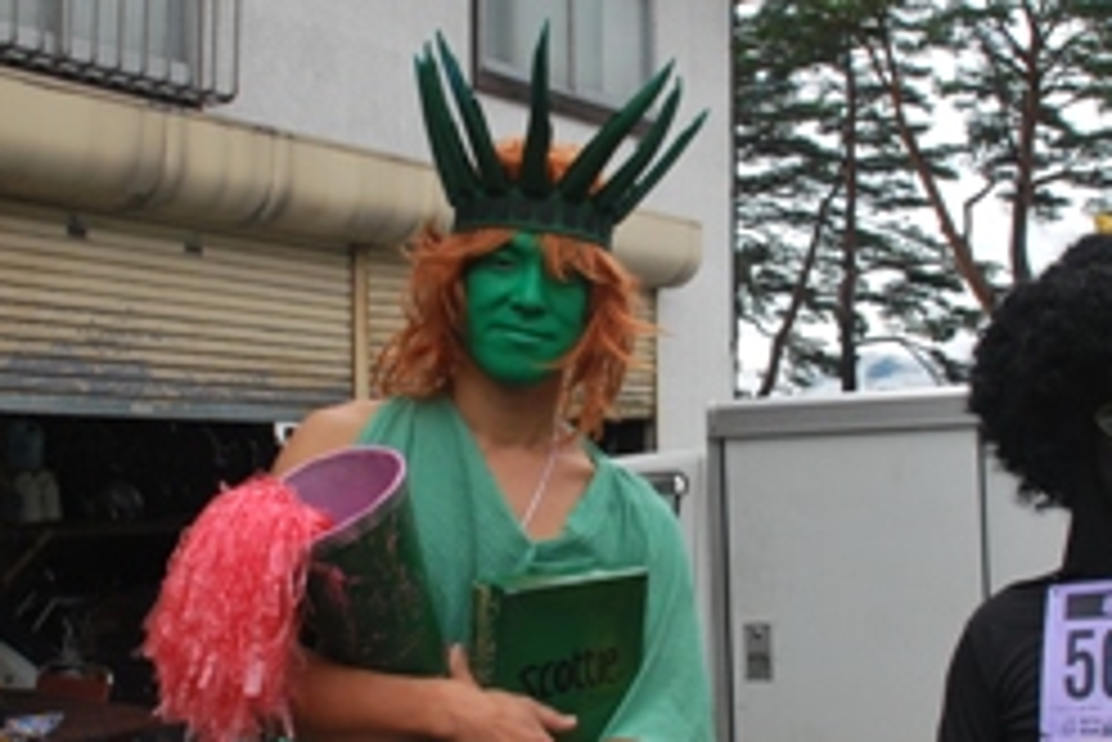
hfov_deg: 36.2
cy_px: 398
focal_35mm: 55
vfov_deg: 24.6
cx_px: 583
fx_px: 1700
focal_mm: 18
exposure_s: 1/125
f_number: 5.6
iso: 180
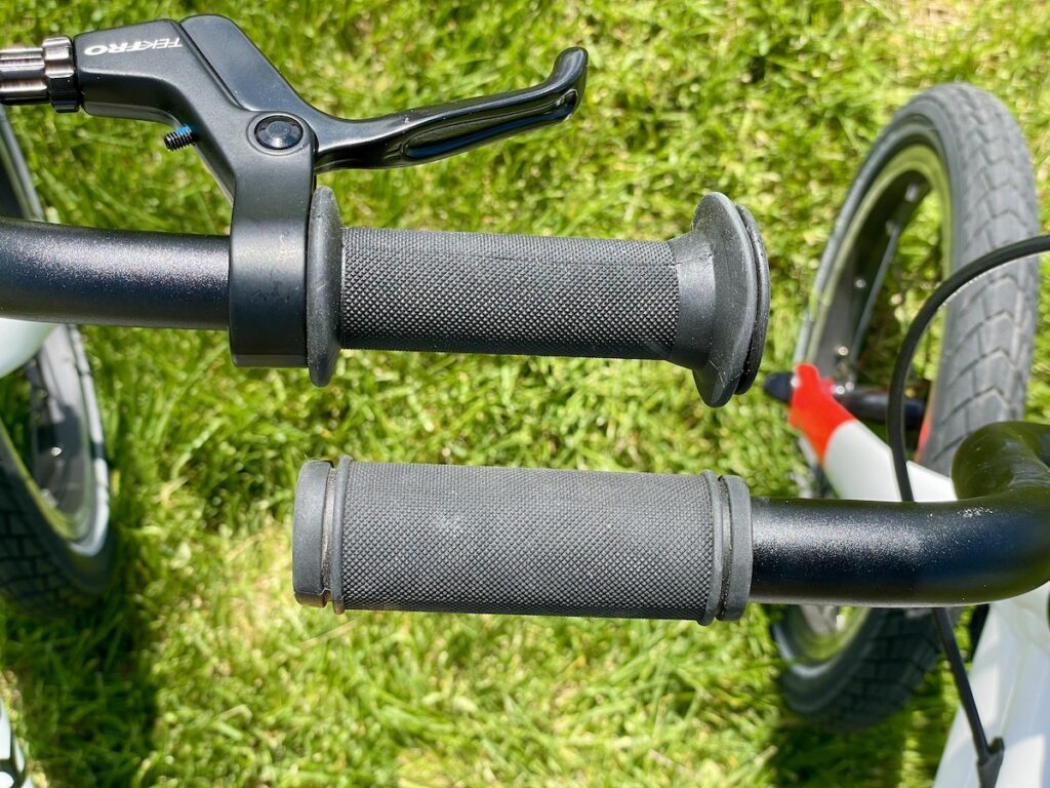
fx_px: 1577
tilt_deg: -72.3
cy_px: 394
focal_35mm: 52
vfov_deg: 28.0
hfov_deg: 36.8
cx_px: 525
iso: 25
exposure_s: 1/516
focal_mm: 6
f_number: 2
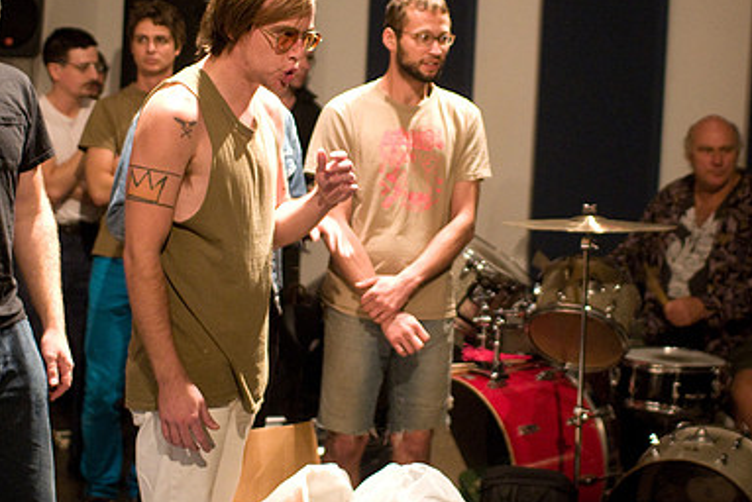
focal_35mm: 68
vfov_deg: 20.0
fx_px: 1421
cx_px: 381
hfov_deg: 29.6
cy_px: 195
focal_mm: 30
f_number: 1.4
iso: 1600
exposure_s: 1/50
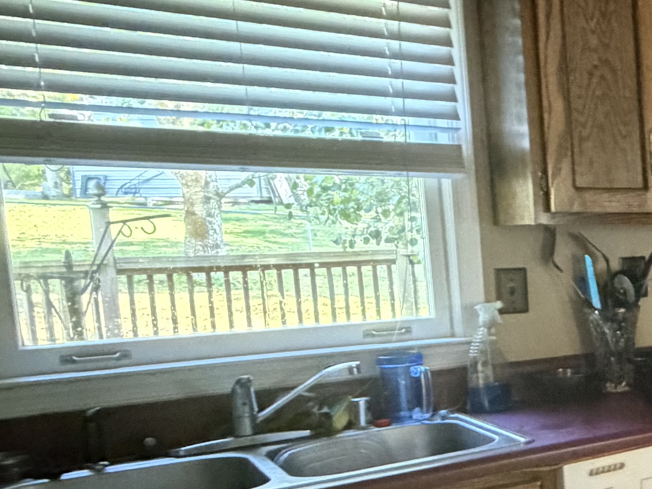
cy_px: 318
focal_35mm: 47
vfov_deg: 30.7
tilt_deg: -5.2
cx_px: 1004
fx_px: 885
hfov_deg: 26.9
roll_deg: +0.7
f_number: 2.2
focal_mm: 2.22
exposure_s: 1/40
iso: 1000
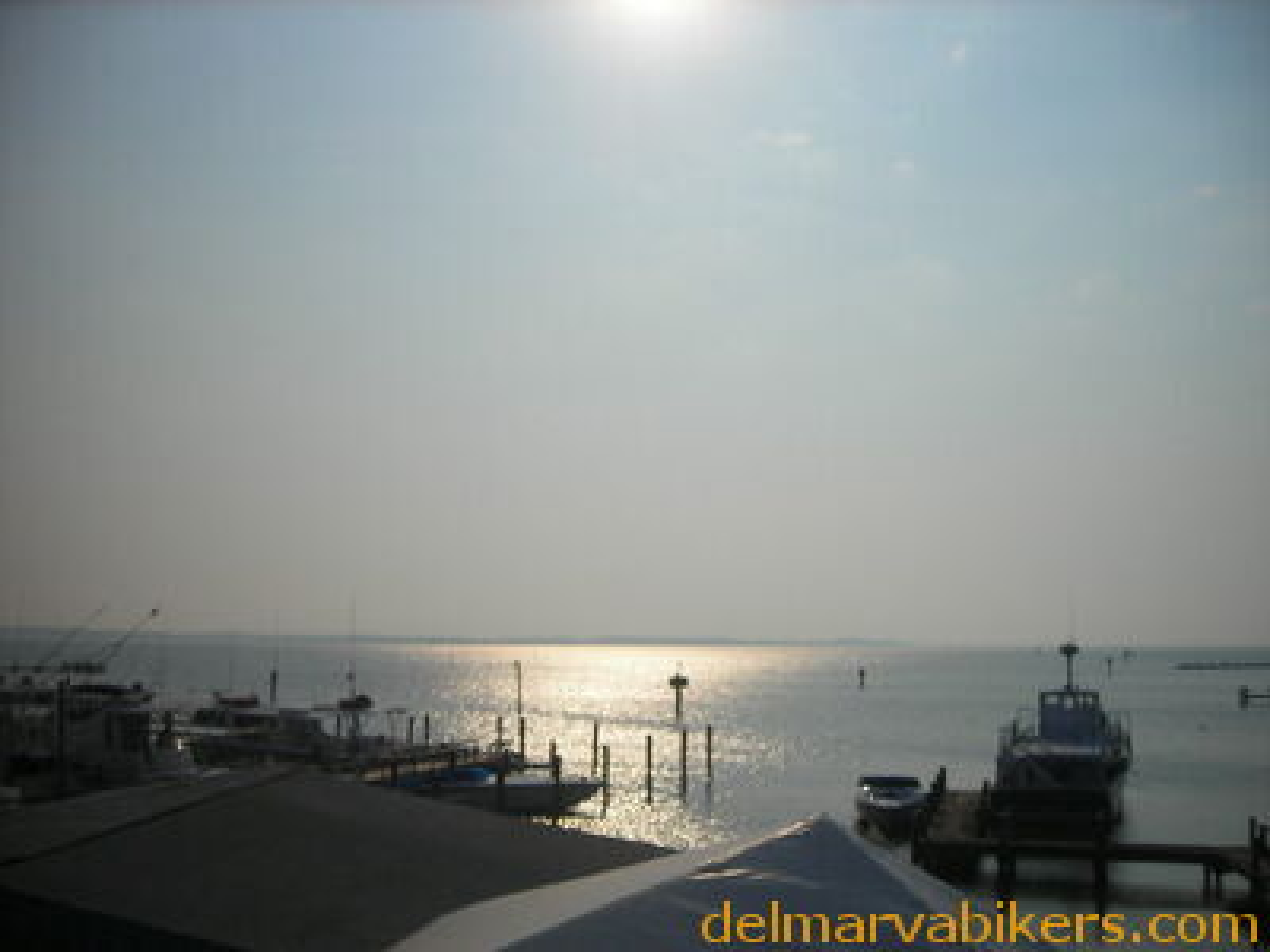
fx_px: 1394
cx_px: 635
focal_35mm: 38
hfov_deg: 49.0
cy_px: 476
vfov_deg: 37.7
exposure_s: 1/862
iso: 50
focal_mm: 6.3
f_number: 6.4
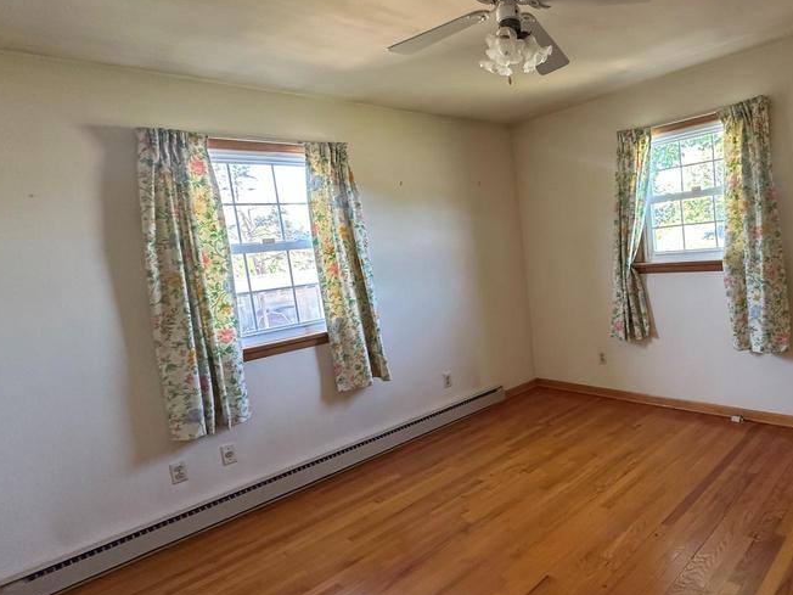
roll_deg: +6.0
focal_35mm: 22
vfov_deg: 61.1
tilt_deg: -5.7
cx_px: 549
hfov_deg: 73.3
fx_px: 504
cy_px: 298
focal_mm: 2.22
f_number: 2.2
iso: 320
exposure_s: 1/75
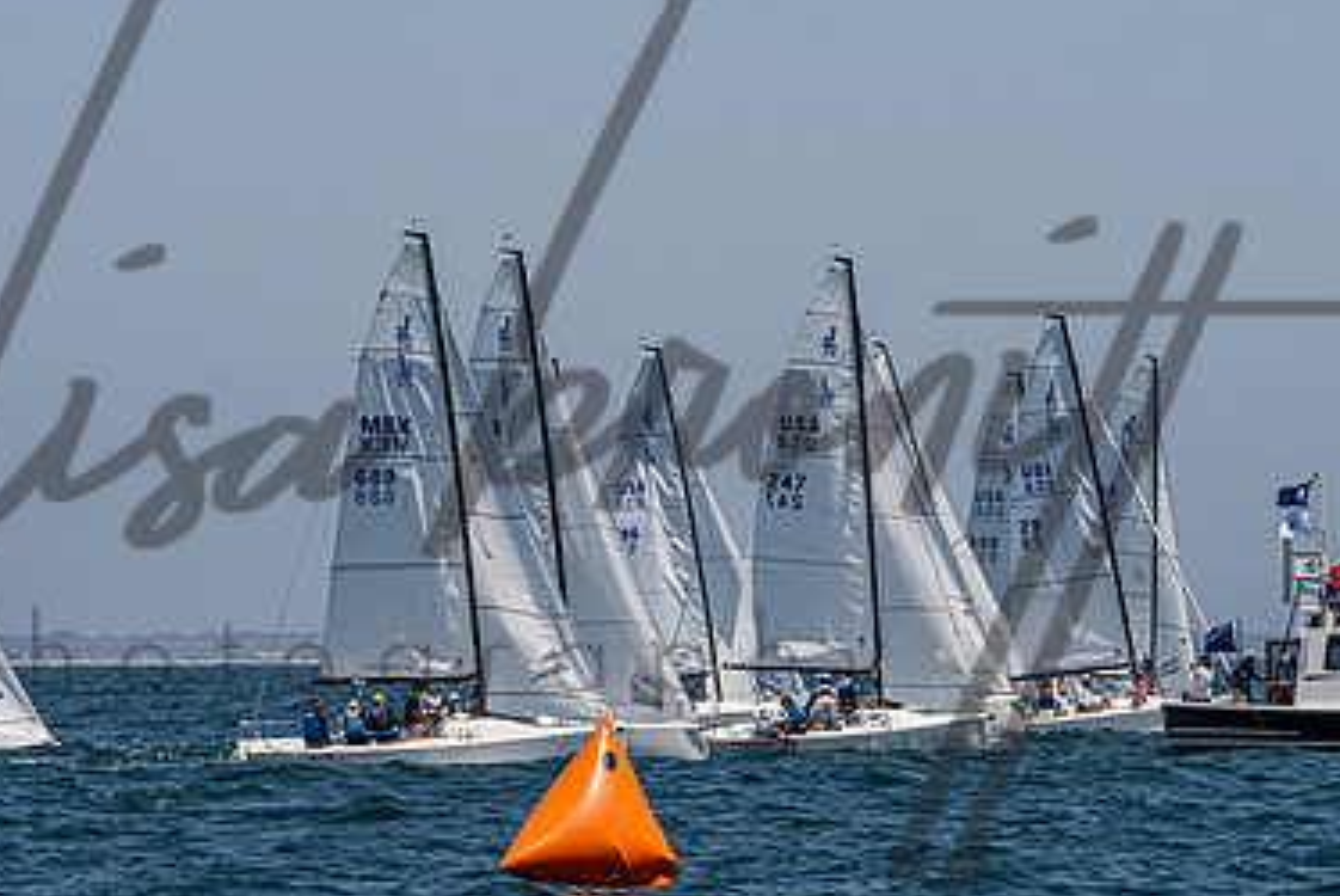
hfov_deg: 8.1
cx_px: 713
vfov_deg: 5.4
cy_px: 322
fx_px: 9499
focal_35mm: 255
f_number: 8
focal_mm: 130
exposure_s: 1/2000
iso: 400
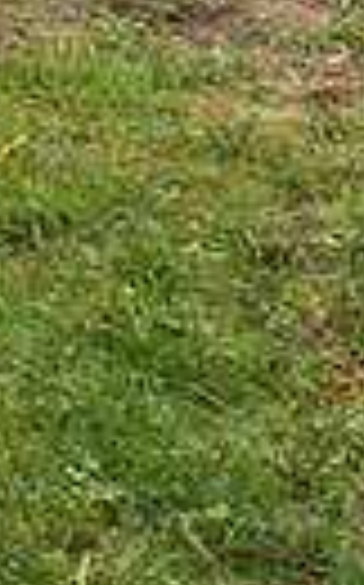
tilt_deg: -3.8
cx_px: -921
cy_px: -387
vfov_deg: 10.9
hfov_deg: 6.3
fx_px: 2895
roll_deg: -2.3
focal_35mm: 182
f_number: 2.2
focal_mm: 4.15
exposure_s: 1/120
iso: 32
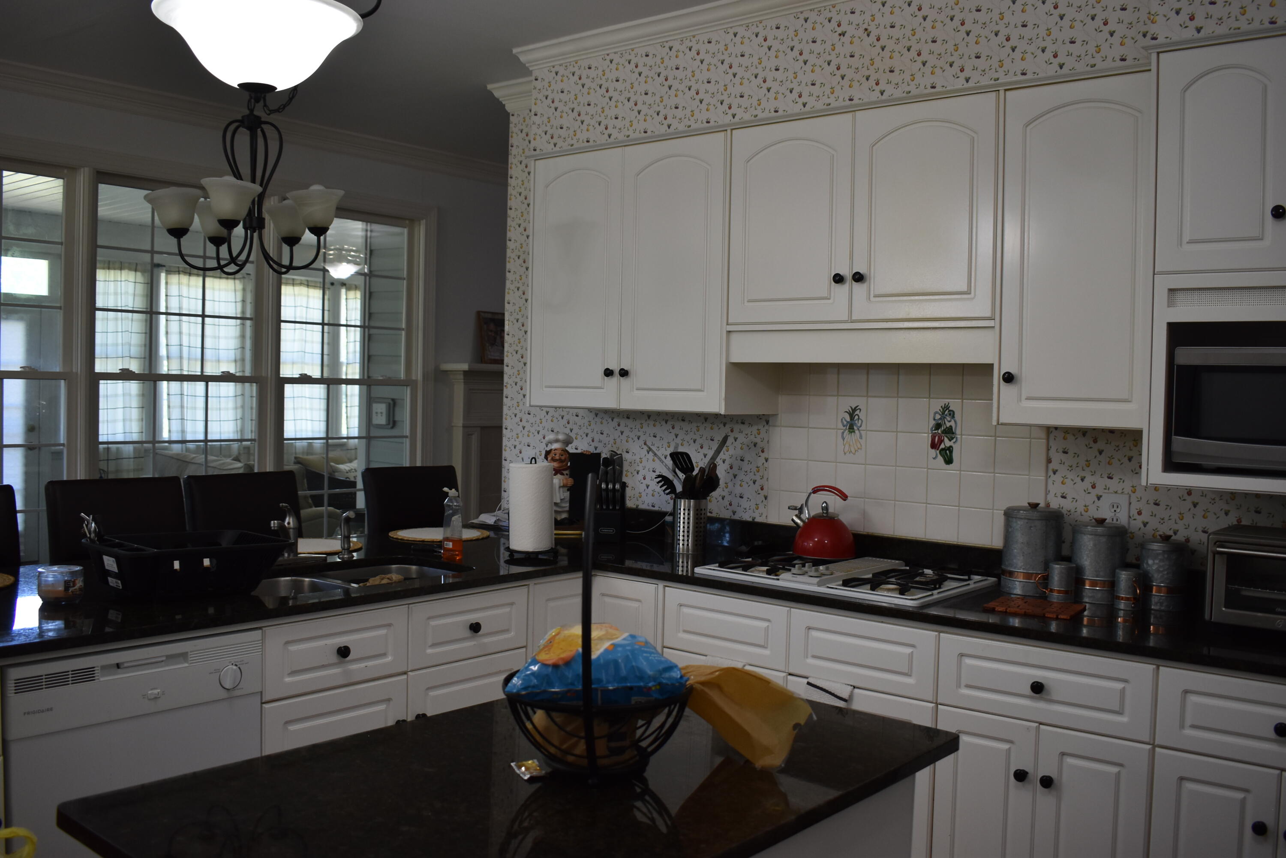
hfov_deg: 59.5
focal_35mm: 32
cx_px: 643
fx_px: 1125
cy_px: 429
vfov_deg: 41.7
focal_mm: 21
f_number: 4
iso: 450
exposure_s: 1/60
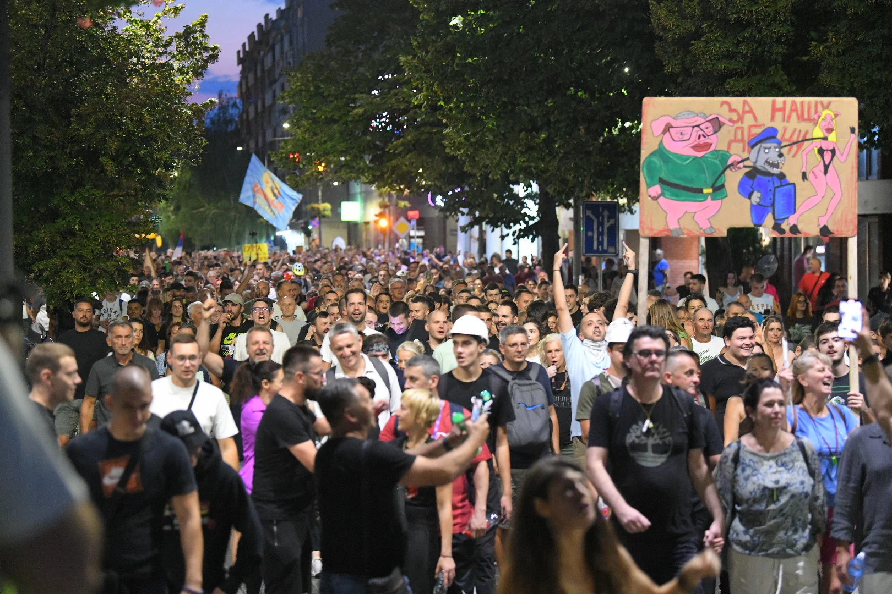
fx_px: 2478
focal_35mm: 100
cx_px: 446
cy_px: 297
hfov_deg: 20.4
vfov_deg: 13.7
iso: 10000
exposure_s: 1/100
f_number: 3.2
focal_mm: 100
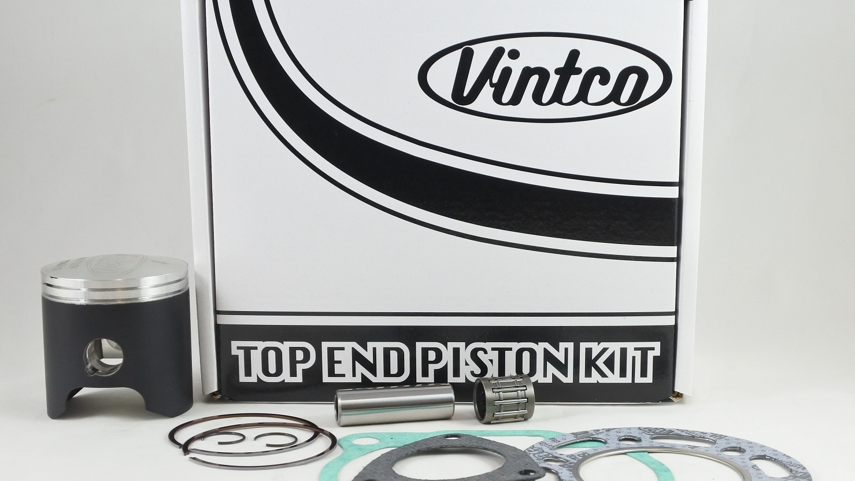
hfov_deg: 42.9
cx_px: 432
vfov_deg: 24.9
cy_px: 291
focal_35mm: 48
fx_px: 1088
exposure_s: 1/125
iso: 560
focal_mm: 14.7
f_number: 4.2
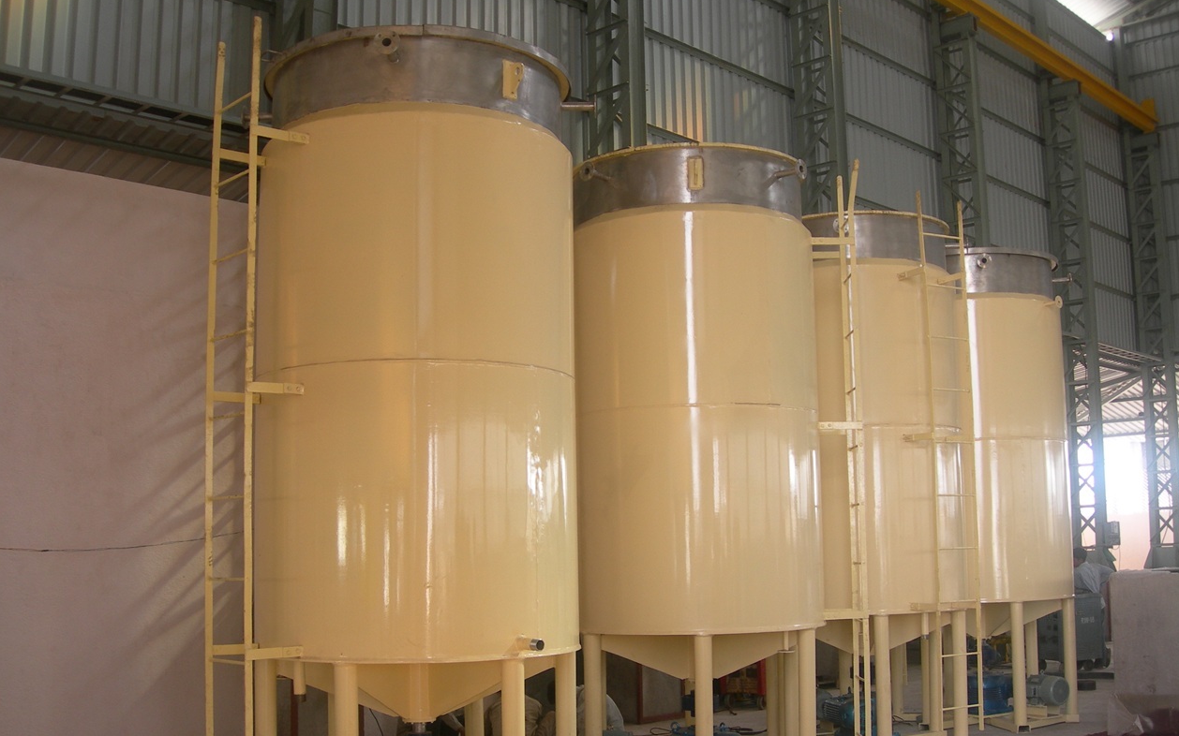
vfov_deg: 31.2
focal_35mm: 41
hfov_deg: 48.2
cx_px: 599
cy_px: 421
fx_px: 1317
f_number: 2.8
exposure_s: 1/41
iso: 50
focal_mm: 7.8
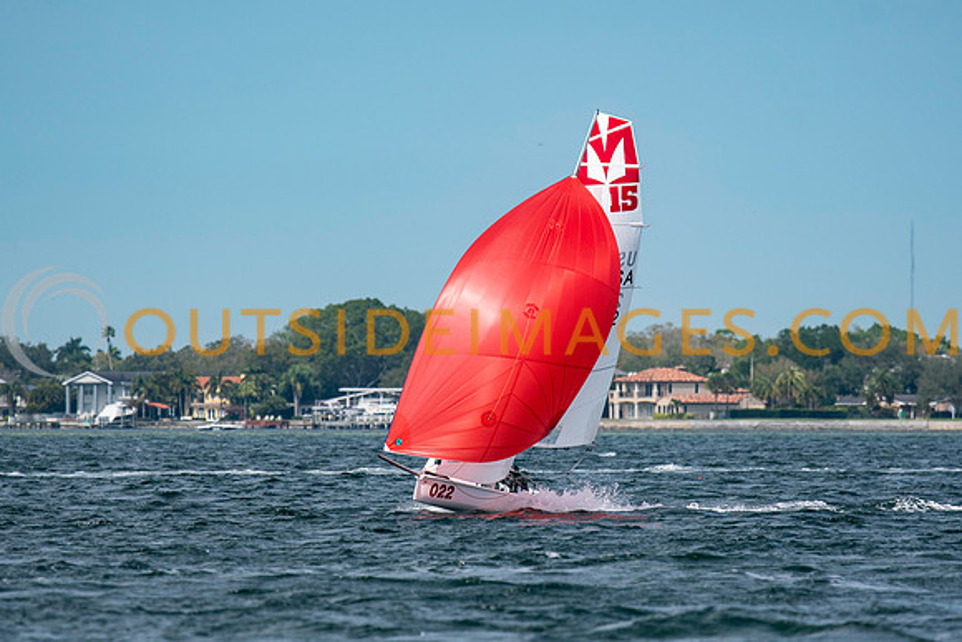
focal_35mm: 485
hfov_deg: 4.3
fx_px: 12950
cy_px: 346
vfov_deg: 2.8
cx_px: 481
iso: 400
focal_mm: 300
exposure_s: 1/5000
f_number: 5
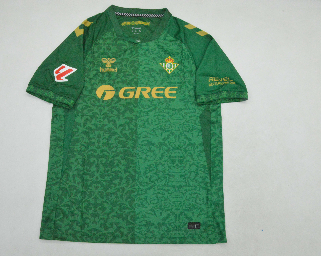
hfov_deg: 50.7
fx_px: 338
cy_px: 128
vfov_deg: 41.6
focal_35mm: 36
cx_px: 140
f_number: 22
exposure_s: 1/200
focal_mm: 21
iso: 6400
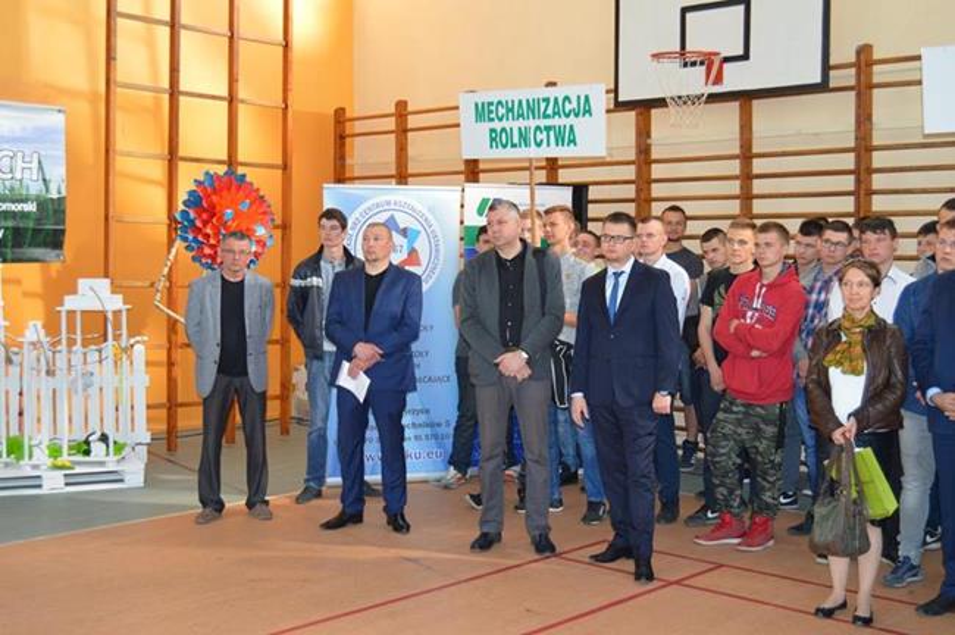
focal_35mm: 45
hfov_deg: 43.6
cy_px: 318
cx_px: 478
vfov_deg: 29.8
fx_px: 1193
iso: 560
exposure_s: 1/60
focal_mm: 30
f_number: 4.2
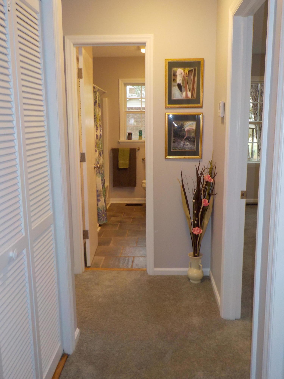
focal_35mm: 30
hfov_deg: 46.8
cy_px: 190
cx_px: 142
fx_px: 328
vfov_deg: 60.0
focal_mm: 4.1
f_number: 3.3
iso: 250
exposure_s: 1/30
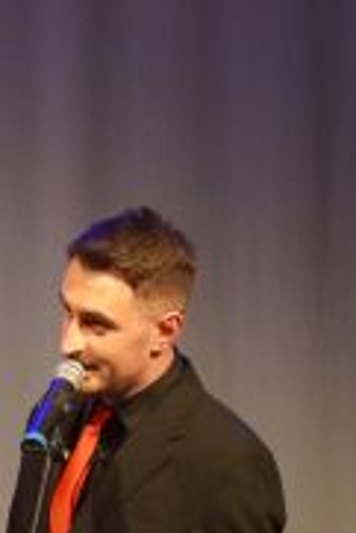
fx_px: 6070
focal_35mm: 410
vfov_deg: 5.0
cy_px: 462
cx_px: 121
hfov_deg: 3.4
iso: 2000
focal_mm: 50
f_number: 3.2
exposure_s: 1/125
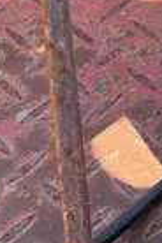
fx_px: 972
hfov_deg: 8.9
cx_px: 350
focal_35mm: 144
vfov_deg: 14.2
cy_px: 63
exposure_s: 1/710
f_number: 1.6
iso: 50
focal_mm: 5.1
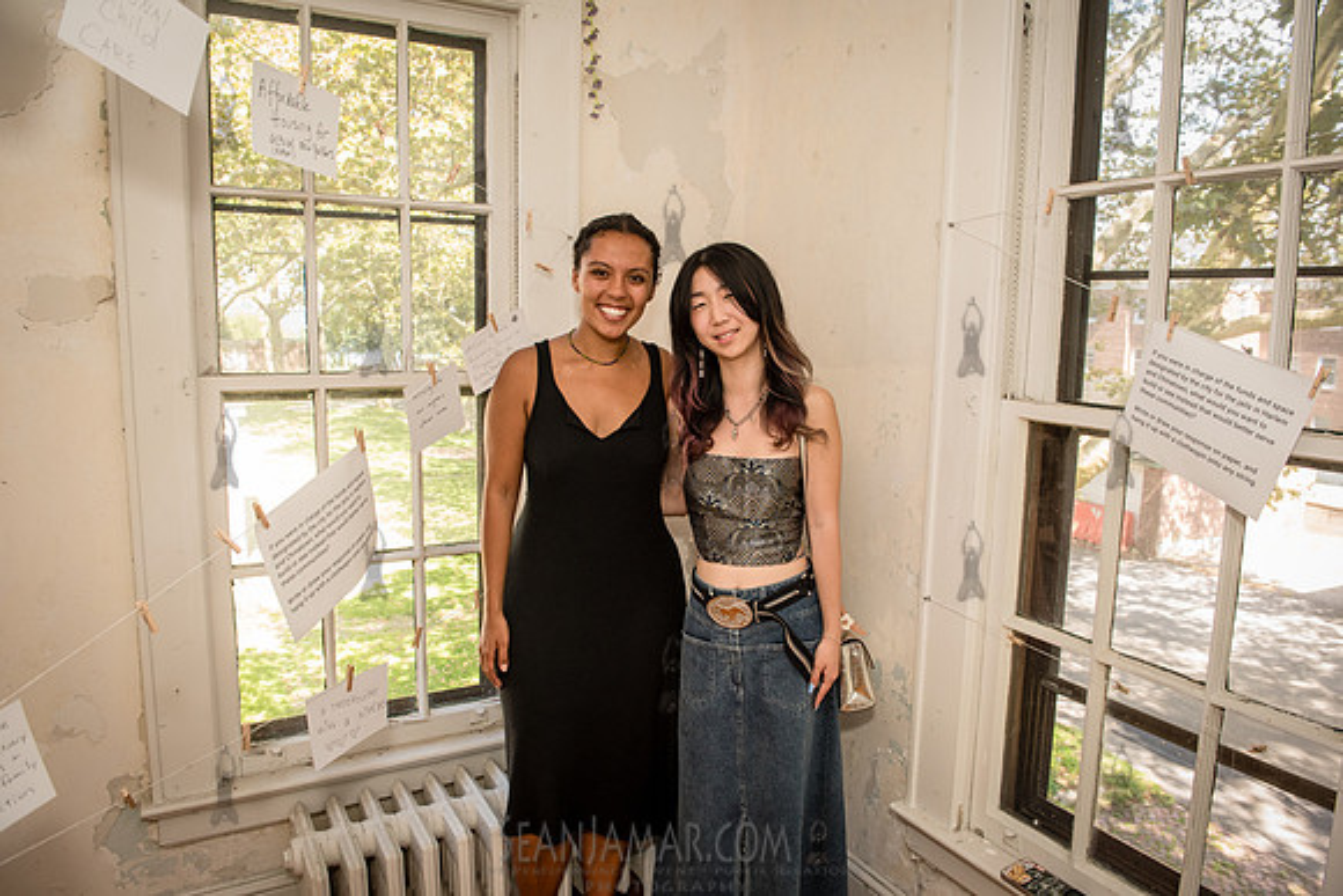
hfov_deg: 73.7
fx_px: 896
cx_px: 672
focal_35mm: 24
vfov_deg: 53.2
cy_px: 448
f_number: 4.5
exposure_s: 1/200
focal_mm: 24
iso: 1250
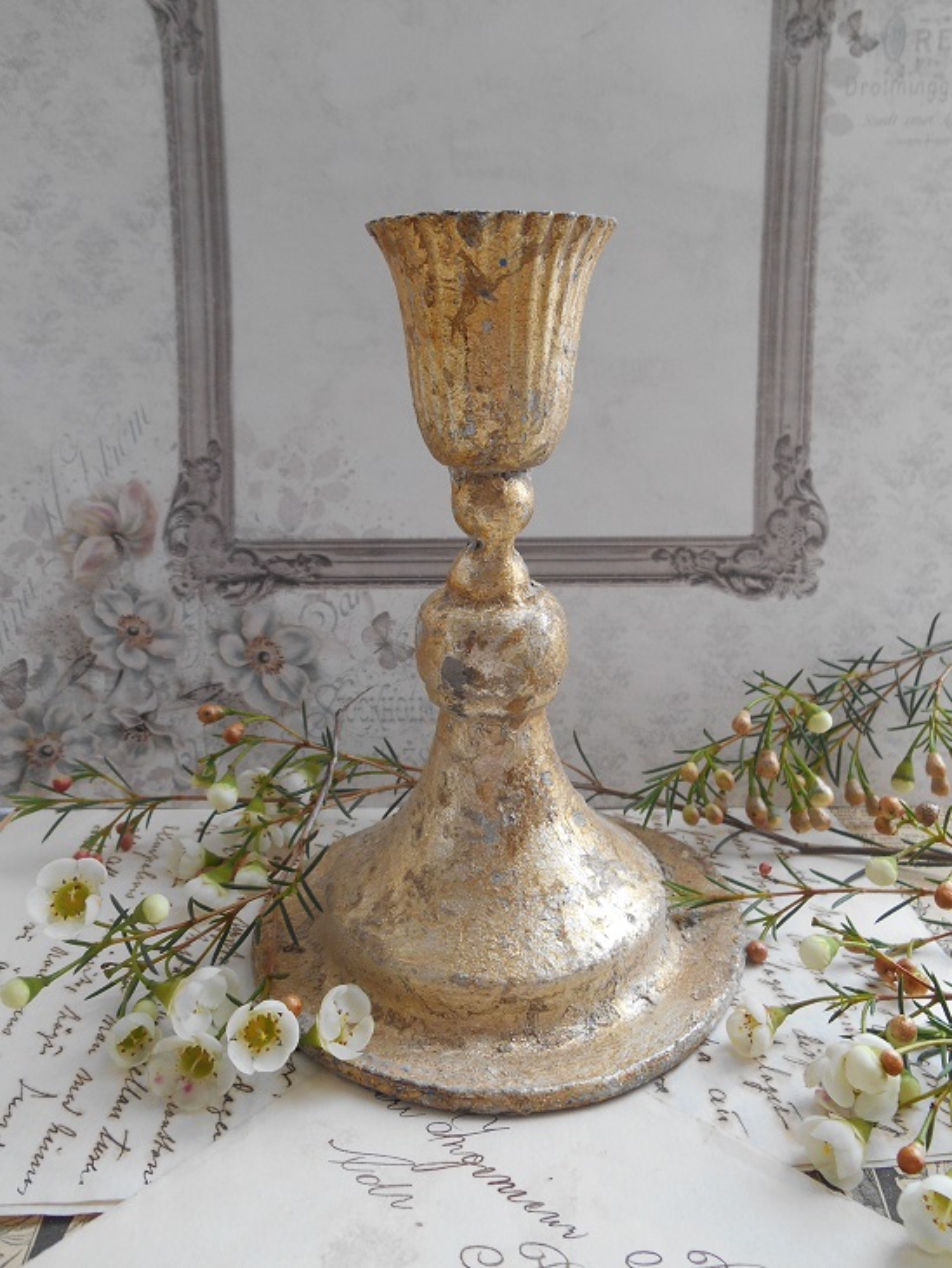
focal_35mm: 26
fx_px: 953
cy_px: 634
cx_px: 476
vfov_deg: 67.3
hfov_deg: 53.1
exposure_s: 1/30
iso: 125
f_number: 3.4
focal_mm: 4.7
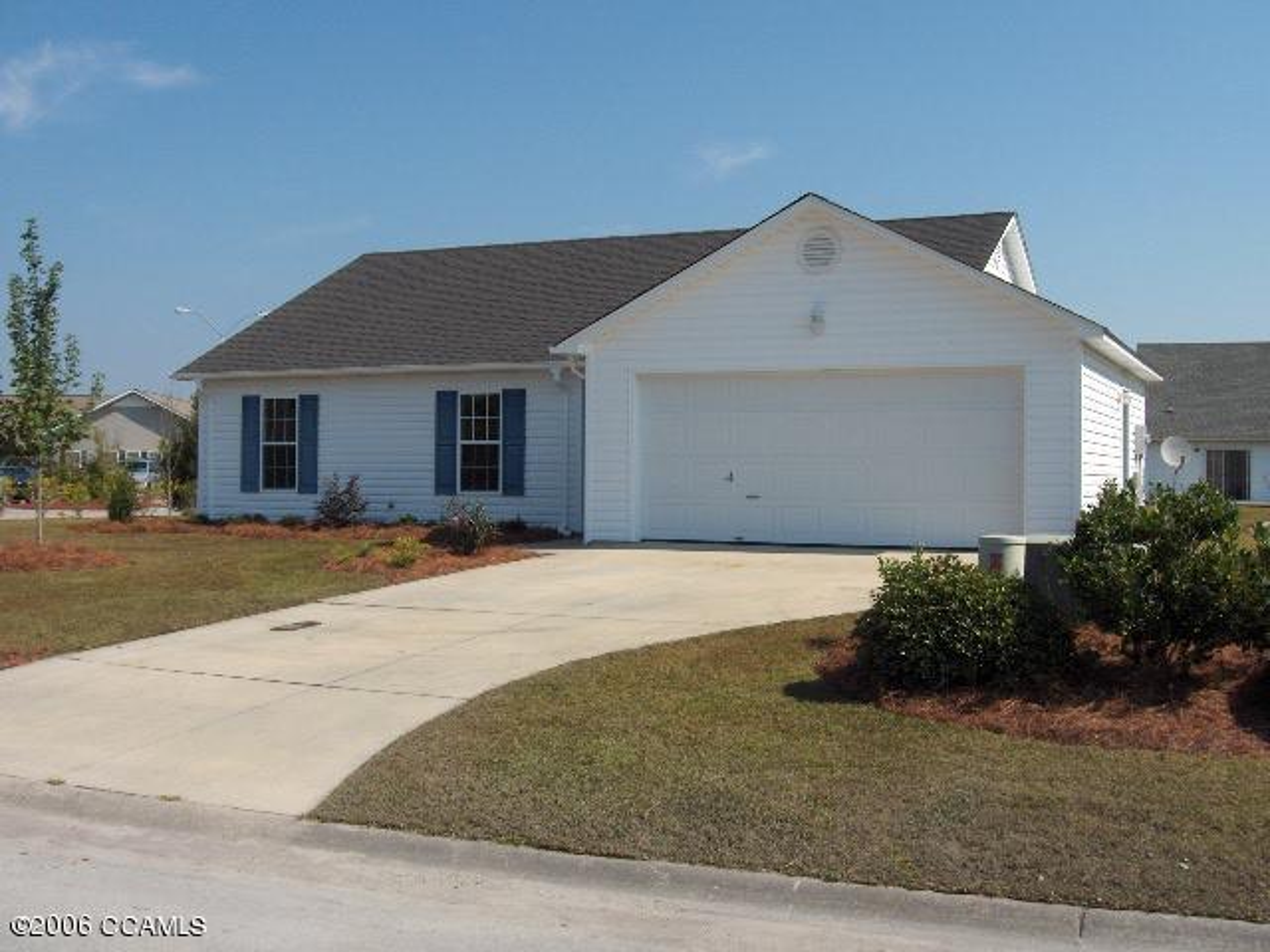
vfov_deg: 36.8
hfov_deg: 47.9
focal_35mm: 39
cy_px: 476
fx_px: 1431
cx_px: 635
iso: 100
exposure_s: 1/1099
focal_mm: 8
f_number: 4.8
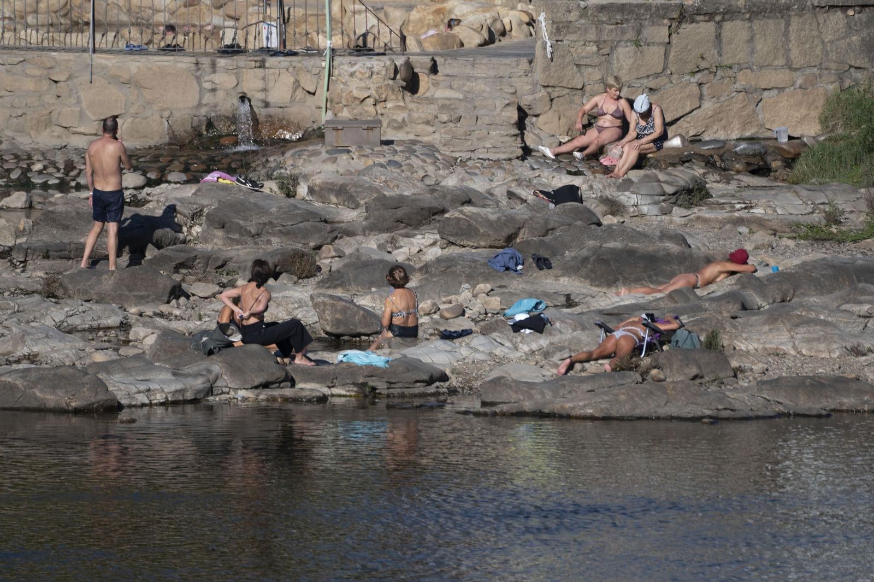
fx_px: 13470
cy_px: 259
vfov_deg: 2.5
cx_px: 437
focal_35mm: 555
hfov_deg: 3.7
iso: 200
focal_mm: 500
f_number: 5.6
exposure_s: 1/800
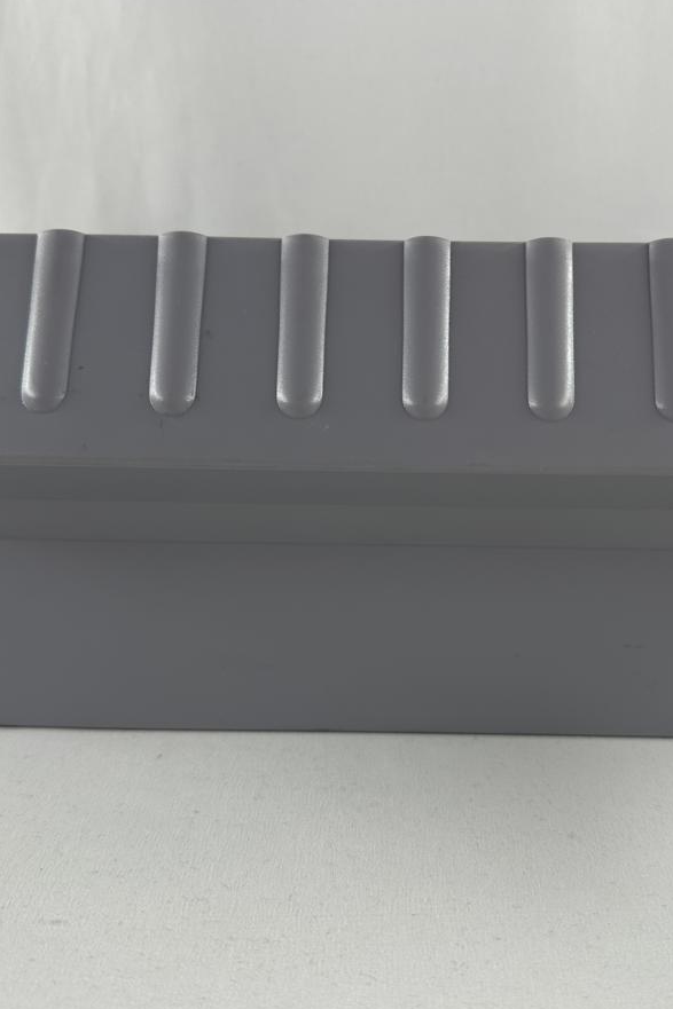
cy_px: 504
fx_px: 954
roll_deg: -1.4
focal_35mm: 34
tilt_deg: -14.1
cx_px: 412
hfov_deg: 38.7
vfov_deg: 55.8
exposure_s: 1/190
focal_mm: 6.86
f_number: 1.78
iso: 64
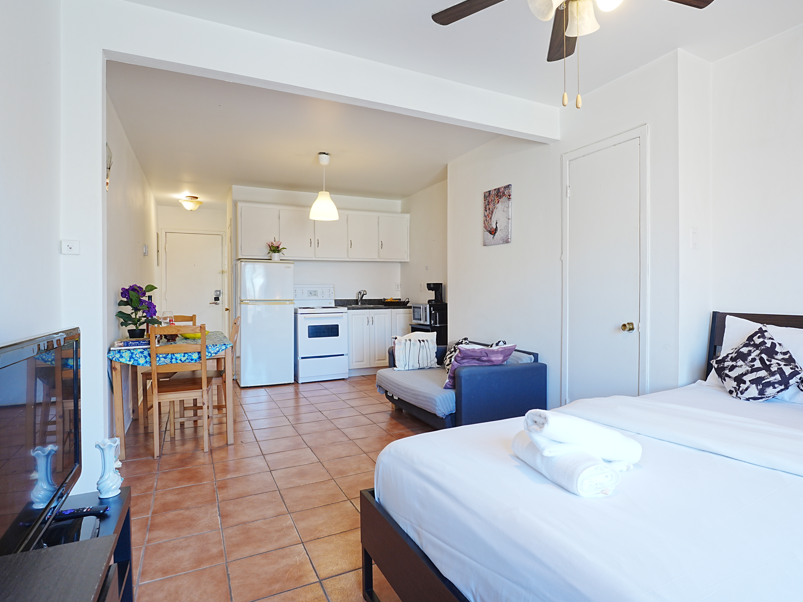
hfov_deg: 85.6
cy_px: 304
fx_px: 431
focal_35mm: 19
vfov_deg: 69.9
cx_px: 448
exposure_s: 1/3
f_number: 8
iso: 100
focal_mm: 11
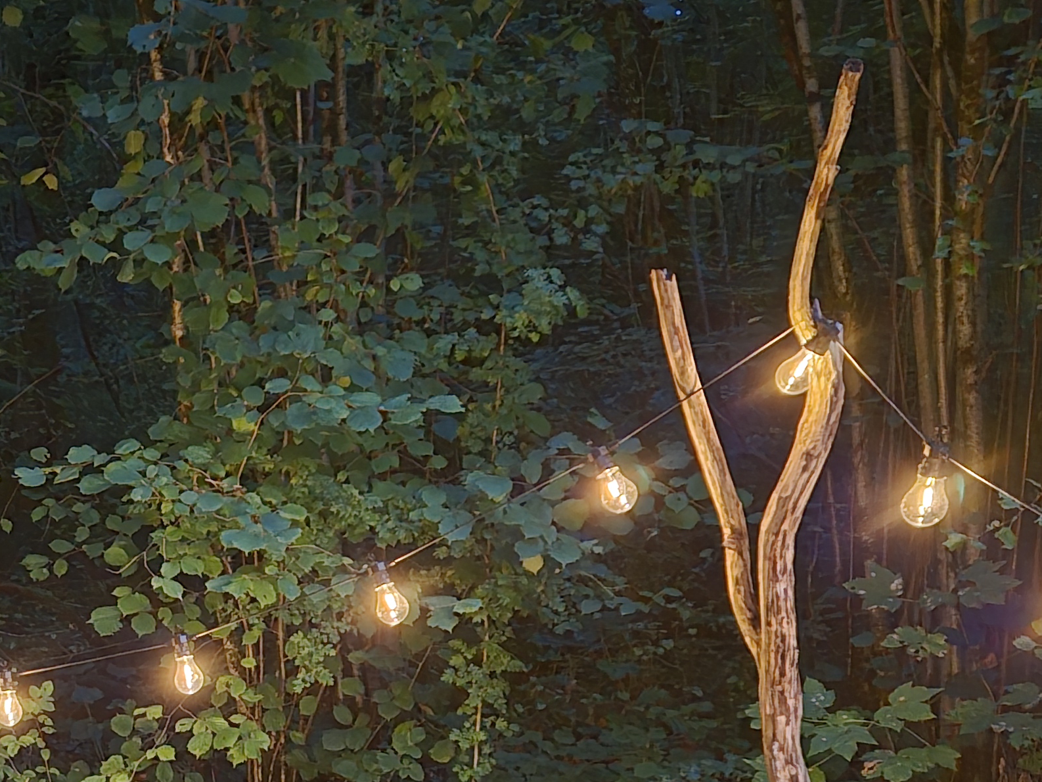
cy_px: 807
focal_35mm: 58
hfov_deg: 29.9
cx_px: -98
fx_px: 1746
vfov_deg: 24.0
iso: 2500
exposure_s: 1/25
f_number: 1.8
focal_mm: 5.4
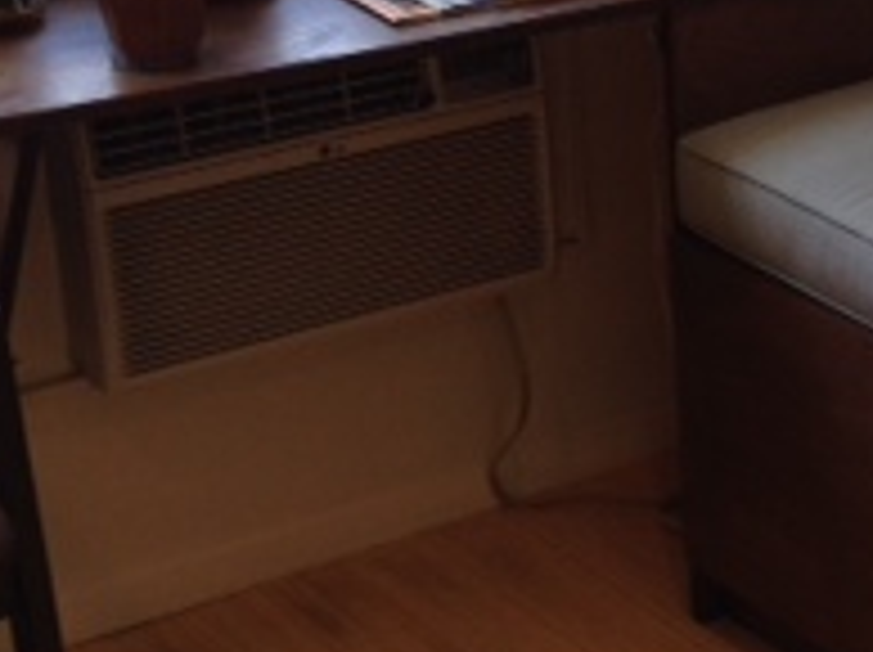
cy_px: 180
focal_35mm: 109
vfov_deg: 13.5
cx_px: 976
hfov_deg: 17.4
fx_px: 2746
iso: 64
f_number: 2.4
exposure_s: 1/60
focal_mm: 4.12
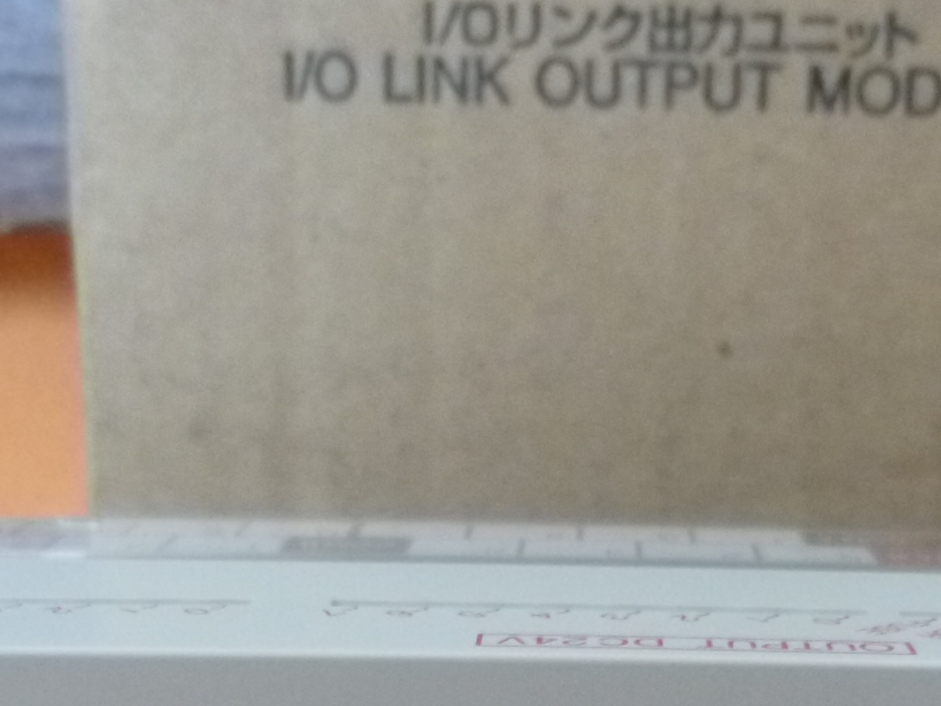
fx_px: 1985
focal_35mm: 73
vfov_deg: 18.8
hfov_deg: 26.6
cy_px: 910
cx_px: 571
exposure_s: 1/25
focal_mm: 4.5
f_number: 3.1
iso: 400
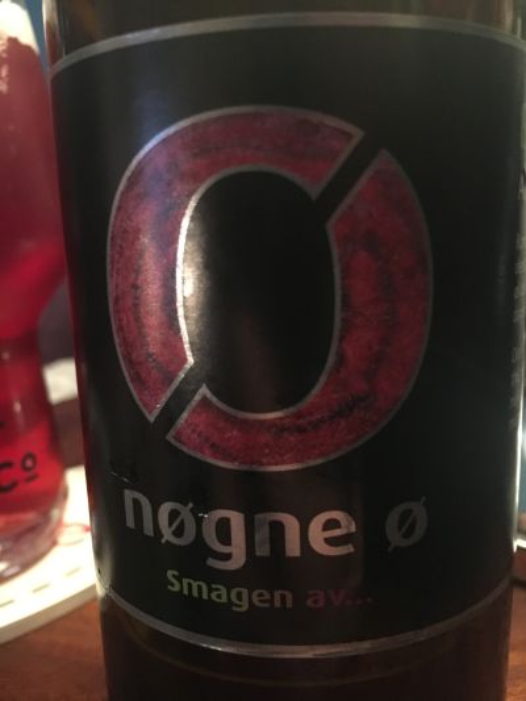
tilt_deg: -12.4
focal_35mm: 29
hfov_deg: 48.2
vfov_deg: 61.6
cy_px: 350
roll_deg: +3.0
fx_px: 587
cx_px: 263
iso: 640
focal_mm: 4.15
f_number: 2.2
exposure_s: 1/17
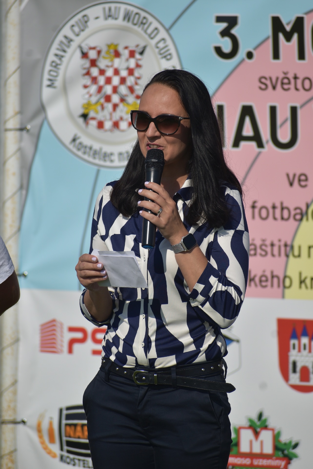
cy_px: 234
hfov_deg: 3.4
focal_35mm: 405
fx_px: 5273
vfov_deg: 5.1
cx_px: 156
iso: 100
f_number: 6
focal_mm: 270
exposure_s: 1/1000
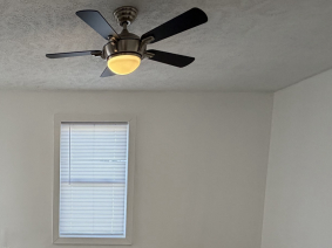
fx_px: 316
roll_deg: -0.5
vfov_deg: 40.1
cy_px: 218
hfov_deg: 51.5
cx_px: 60
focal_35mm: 33
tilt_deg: -6.6
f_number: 2.2
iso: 200
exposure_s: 1/120
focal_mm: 2.22
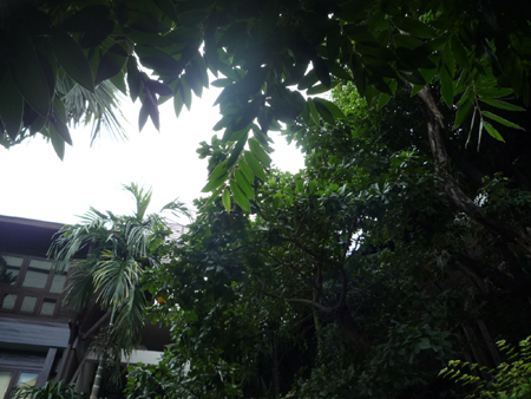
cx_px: 266
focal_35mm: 25
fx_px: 384
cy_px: 200
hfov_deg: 69.4
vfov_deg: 54.9
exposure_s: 1/100
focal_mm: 4.4
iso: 100
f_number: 2.8
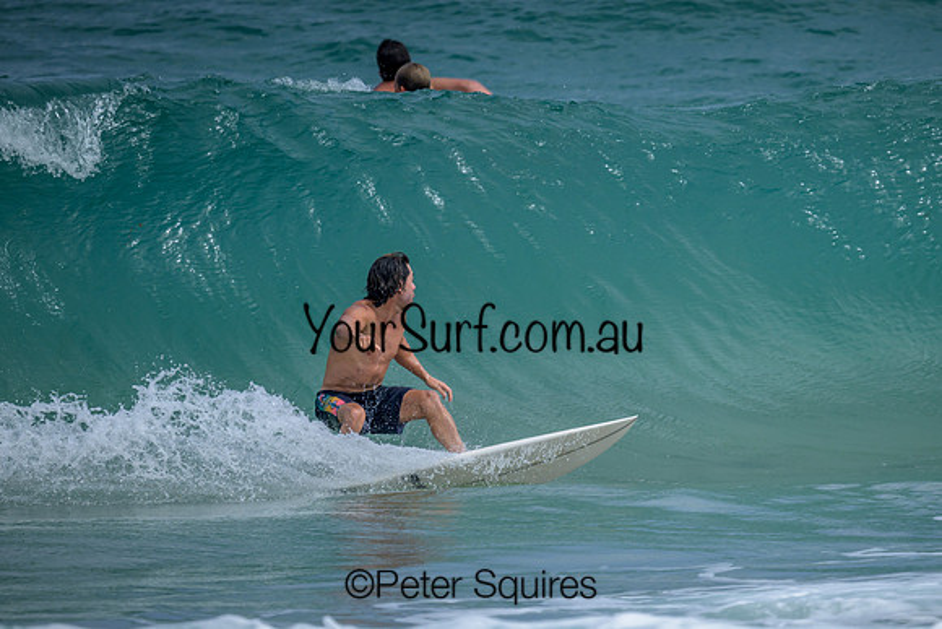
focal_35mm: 1095
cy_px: 356
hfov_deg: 1.9
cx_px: 602
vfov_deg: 1.3
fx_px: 28667
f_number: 6.3
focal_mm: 800
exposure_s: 1/2500
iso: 360
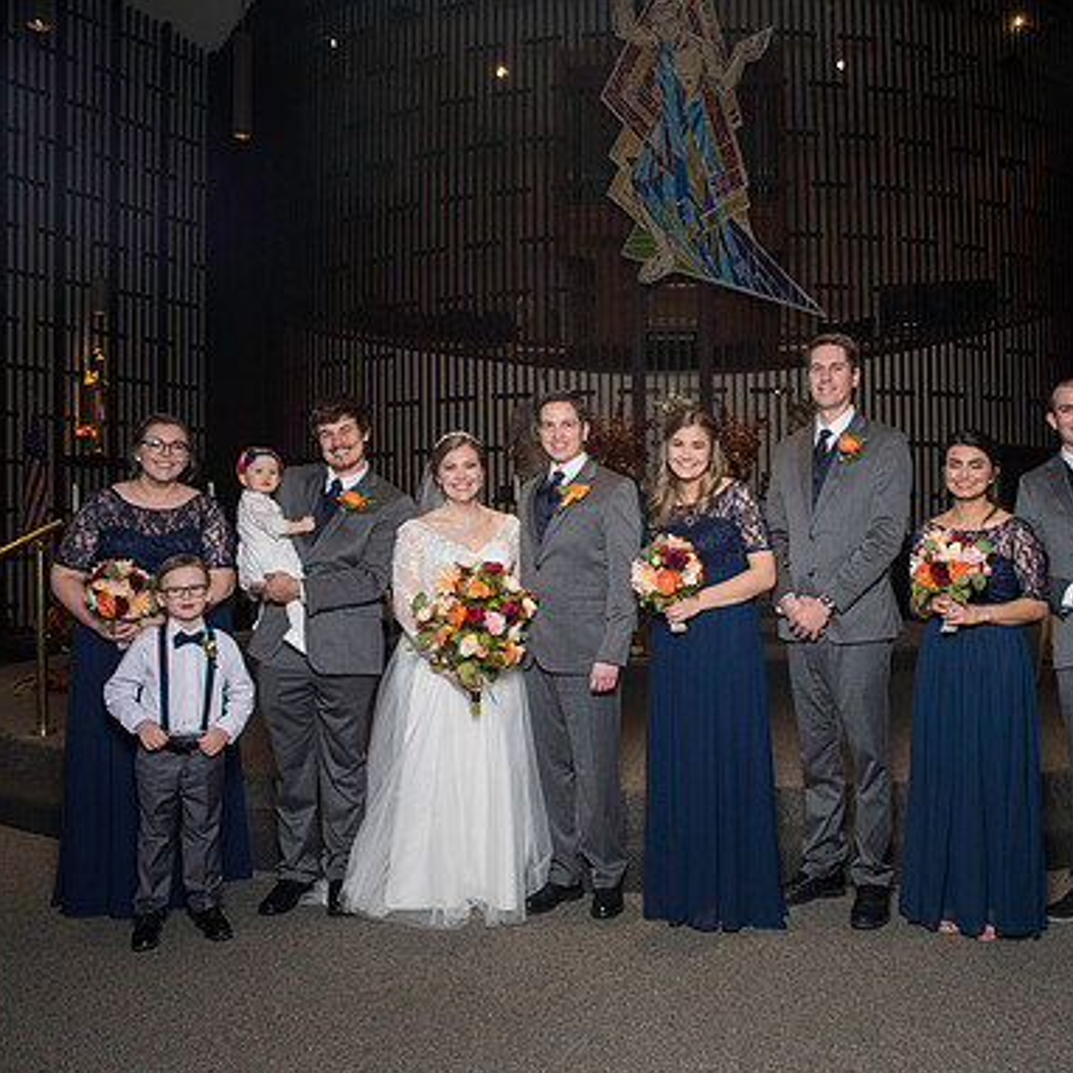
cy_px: 541
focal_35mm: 31
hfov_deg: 52.1
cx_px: 649
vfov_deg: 52.5
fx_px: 1087
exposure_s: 1/160
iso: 1000
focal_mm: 24
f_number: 6.3
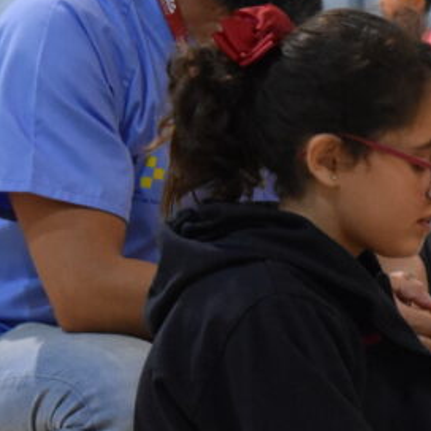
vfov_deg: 7.6
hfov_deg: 7.4
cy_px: 251
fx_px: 3240
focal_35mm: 230
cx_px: 734
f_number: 5.3
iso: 3200
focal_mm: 48
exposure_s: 1/80
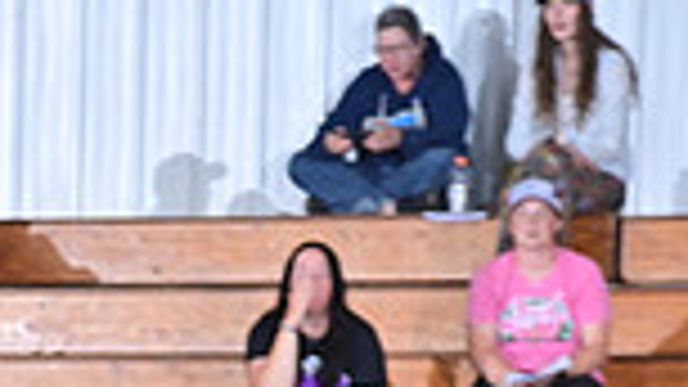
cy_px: 844
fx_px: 12640
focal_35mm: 693
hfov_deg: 3.1
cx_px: -378
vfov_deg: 1.7
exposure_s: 1/250
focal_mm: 175
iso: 1250
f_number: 3.2
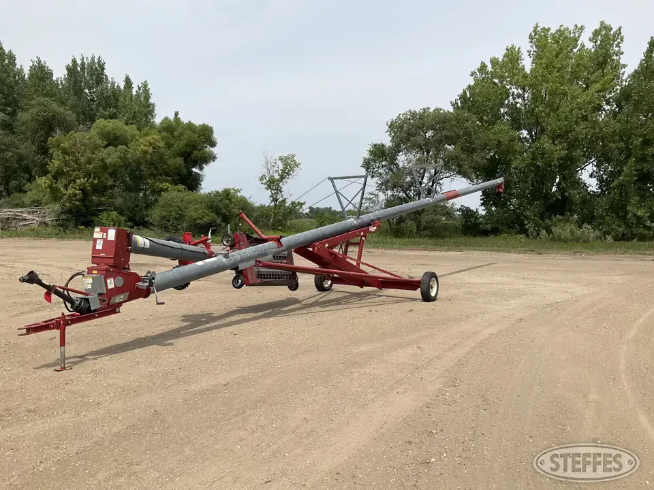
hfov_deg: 61.7
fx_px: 548
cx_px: 327
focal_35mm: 29
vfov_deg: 48.2
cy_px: 245
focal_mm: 3
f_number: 1.8
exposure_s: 1/2959
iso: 25
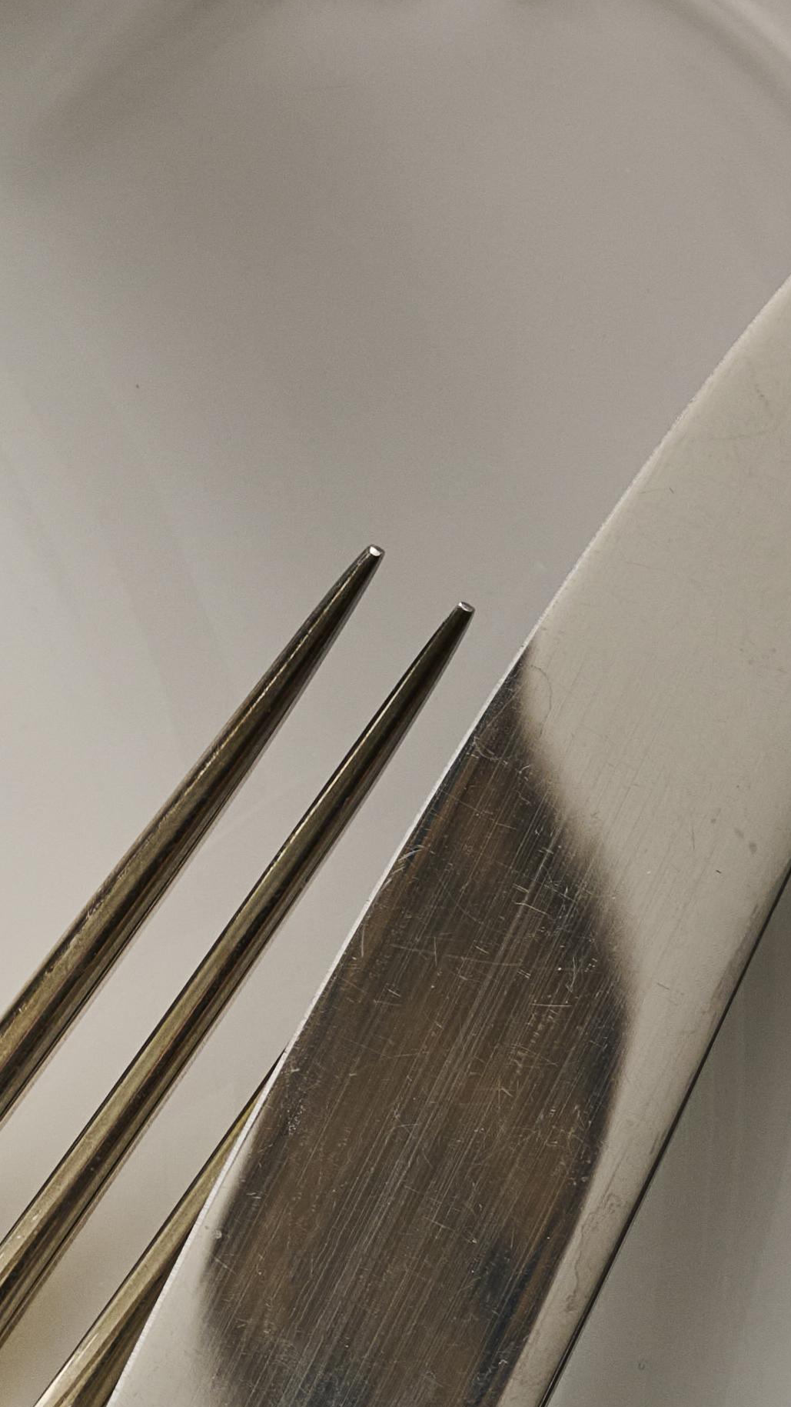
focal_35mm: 331
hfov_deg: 3.6
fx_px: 12340
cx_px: -1144
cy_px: 377
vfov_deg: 6.5
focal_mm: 70
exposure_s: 1/50
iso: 200
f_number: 11
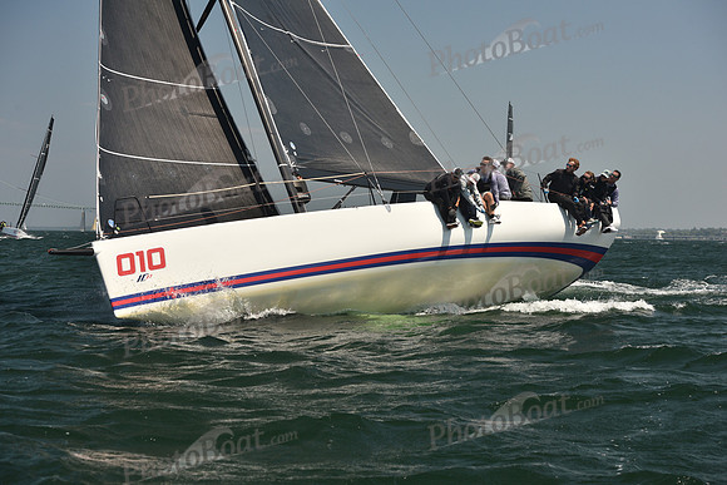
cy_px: 242
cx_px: 364
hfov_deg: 28.8
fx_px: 1414
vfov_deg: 19.5
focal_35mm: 70
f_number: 6.3
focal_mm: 70
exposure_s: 1/640
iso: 250
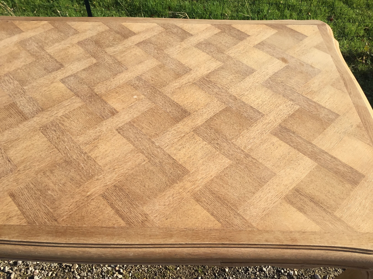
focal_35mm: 31
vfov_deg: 45.4
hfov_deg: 58.4
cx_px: 186
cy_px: 140
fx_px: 334
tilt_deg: -49.7
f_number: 2.4
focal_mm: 3.3
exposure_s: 1/691
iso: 25
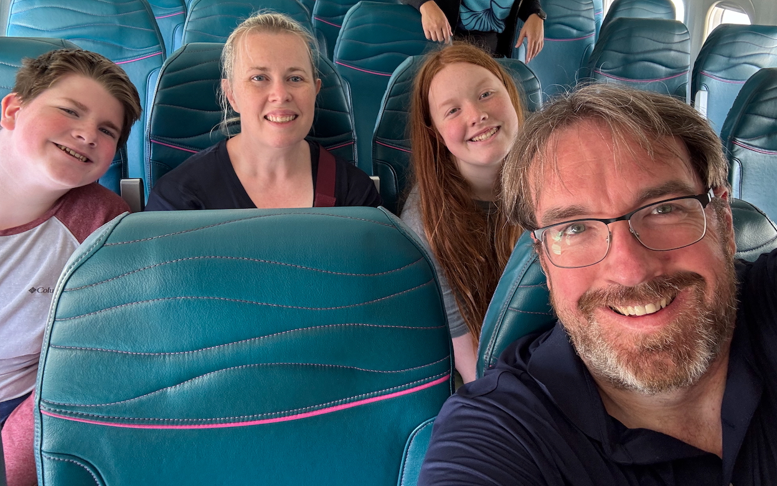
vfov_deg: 48.9
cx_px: 394
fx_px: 529
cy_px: 190
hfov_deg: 72.5
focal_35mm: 25
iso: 100
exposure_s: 1/57
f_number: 1.9
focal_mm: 2.69
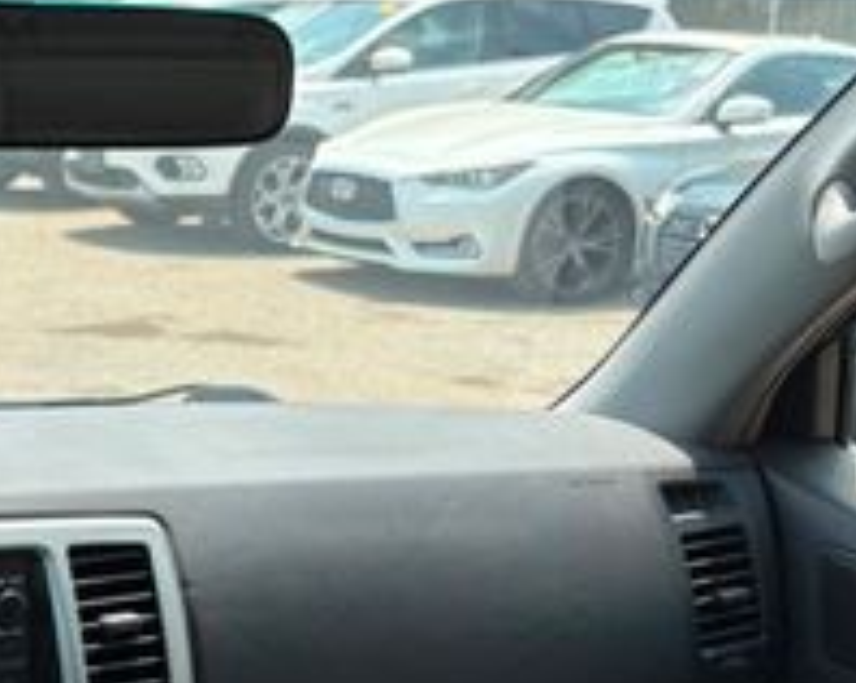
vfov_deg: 18.6
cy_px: 501
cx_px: -173
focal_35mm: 82
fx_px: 2075
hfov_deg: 21.6
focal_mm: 5.96
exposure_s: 1/895
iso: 50
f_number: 1.6
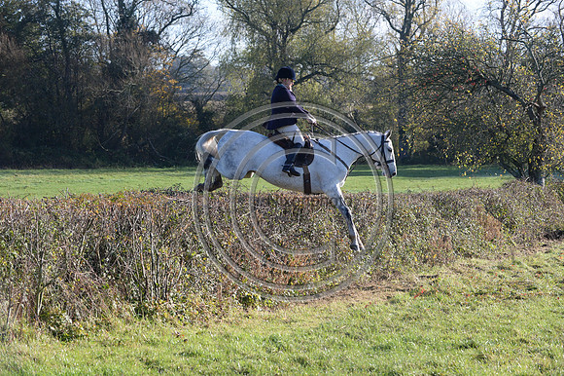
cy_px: 188
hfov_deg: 21.5
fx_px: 1487
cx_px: 282
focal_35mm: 95
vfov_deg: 14.4
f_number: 5.6
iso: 1000
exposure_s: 1/1250
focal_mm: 95
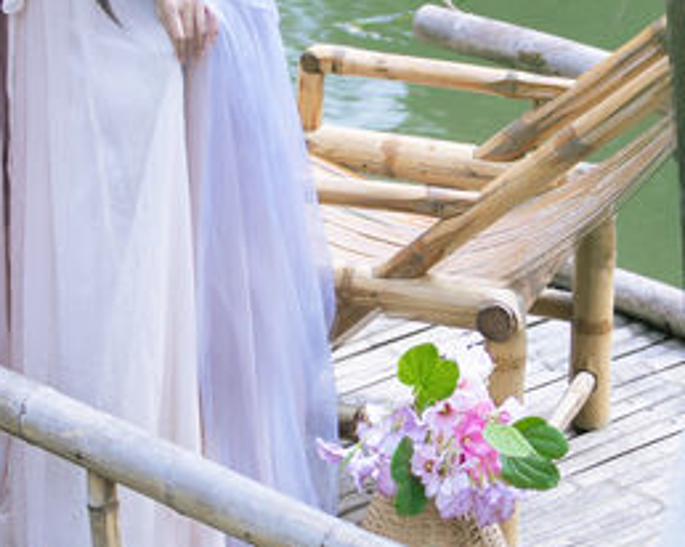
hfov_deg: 6.3
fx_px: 6199
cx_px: 494
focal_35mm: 306
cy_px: 77
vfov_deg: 5.0
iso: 100
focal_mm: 70
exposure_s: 1/1000
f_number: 2.8
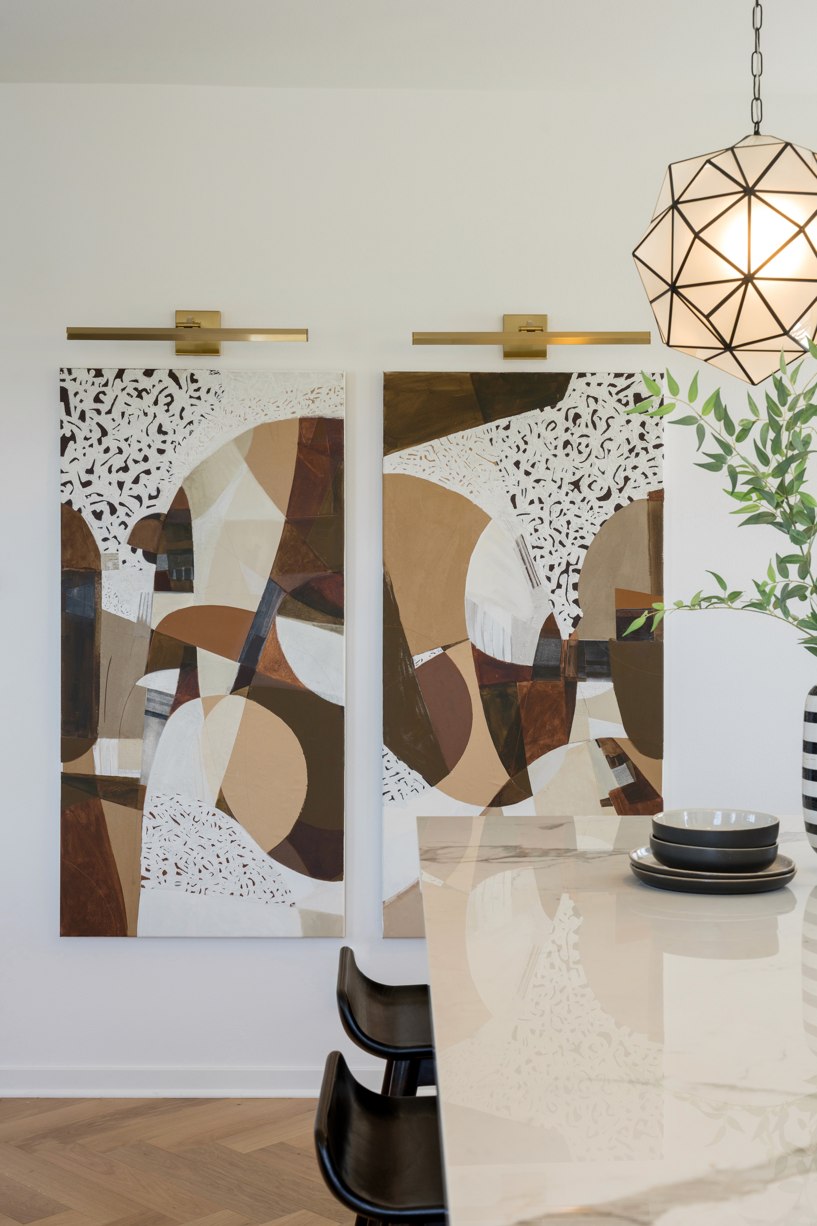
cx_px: 408
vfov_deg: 43.6
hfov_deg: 29.9
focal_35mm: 45
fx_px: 1532
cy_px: 613
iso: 250
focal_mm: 45
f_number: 9
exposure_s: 1/15
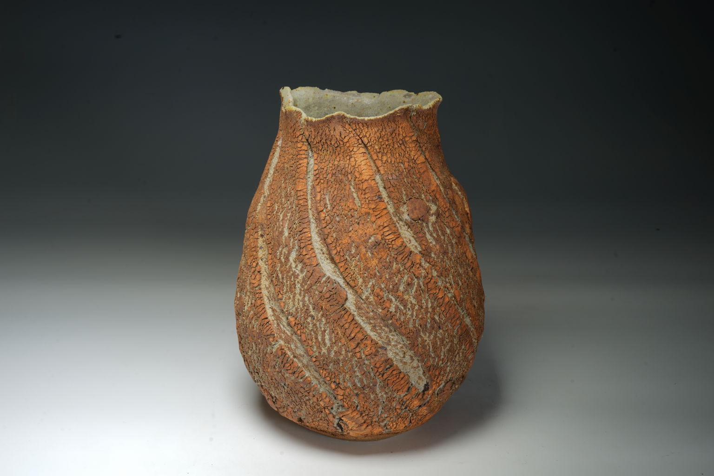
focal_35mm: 50
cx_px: 357
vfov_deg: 27.0
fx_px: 992
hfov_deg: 39.6
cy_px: 238
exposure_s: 1/3
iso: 50
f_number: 16
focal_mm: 50
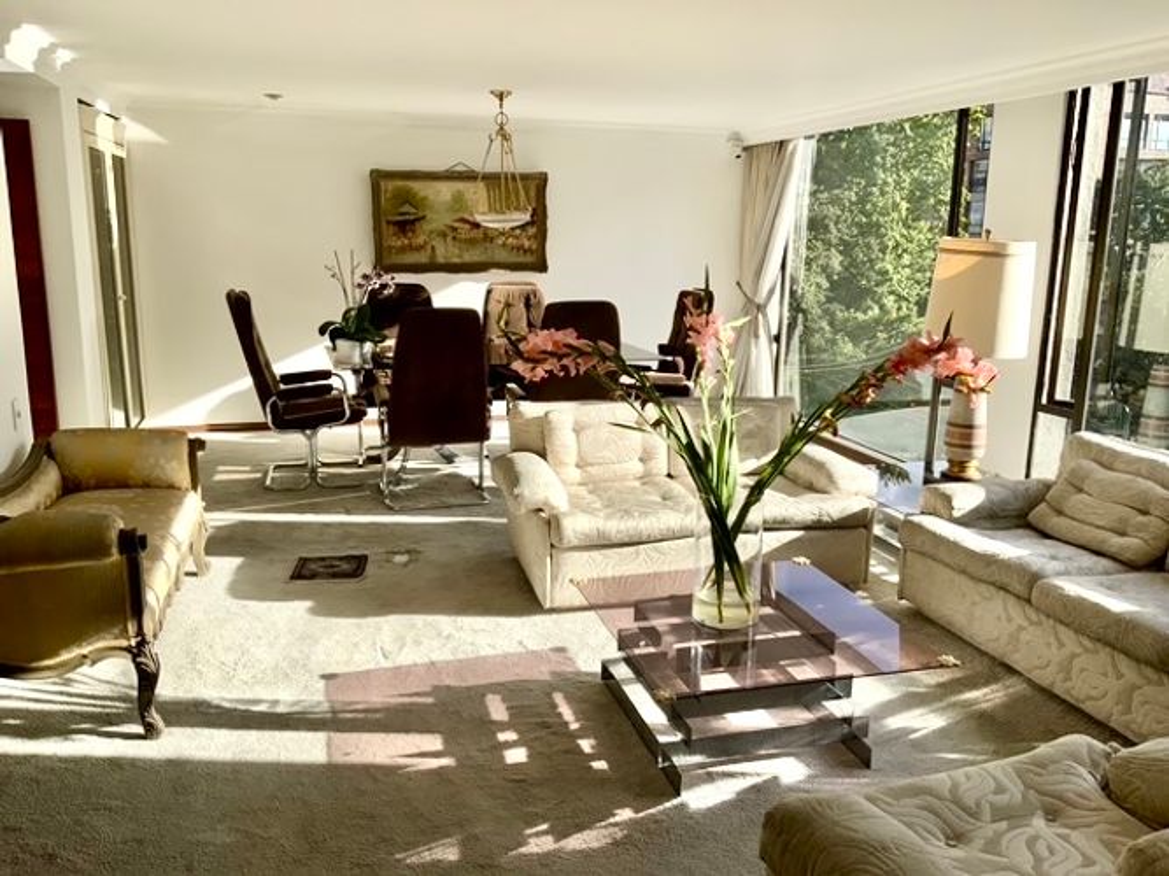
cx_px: 584
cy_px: 438
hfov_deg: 61.7
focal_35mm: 29
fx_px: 979
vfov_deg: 48.2
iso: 16
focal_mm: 3
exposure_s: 1/804
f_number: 1.8
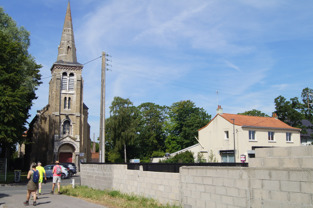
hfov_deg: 46.4
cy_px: 104
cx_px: 156
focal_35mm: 42
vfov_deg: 31.8
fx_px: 365
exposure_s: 1/160
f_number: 13
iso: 100
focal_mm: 28
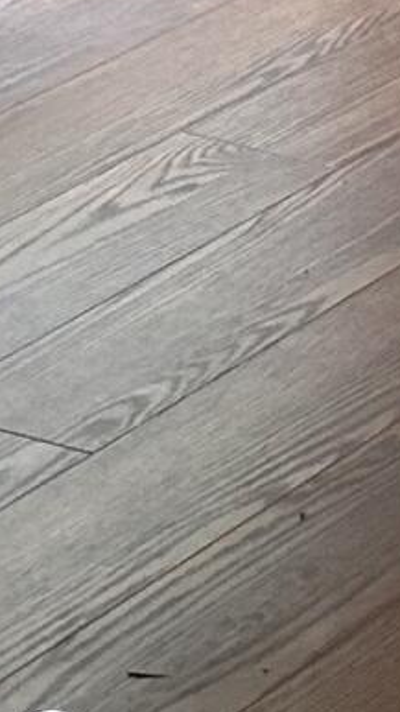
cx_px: 1864
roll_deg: -0.7
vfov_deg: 8.7
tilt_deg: -6.6
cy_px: -1129
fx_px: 4150
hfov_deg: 4.8
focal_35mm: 220
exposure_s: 1/120
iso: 100
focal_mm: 5.7
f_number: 1.5
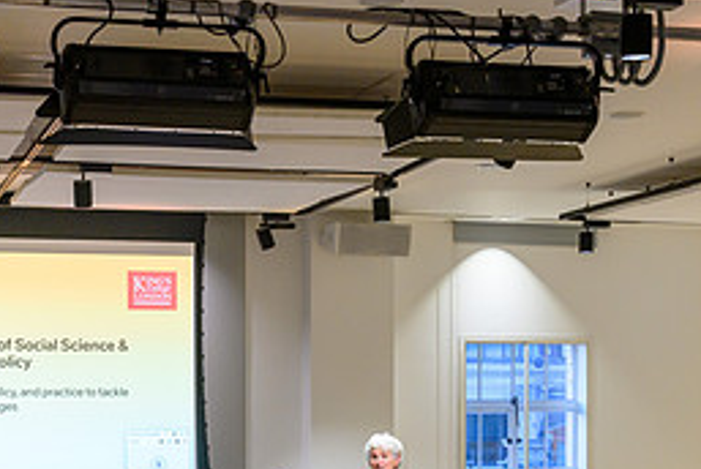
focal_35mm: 79
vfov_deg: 16.9
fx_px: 1540
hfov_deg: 25.4
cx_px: 188
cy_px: 468
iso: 1100
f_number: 5.6
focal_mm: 35
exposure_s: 1/100
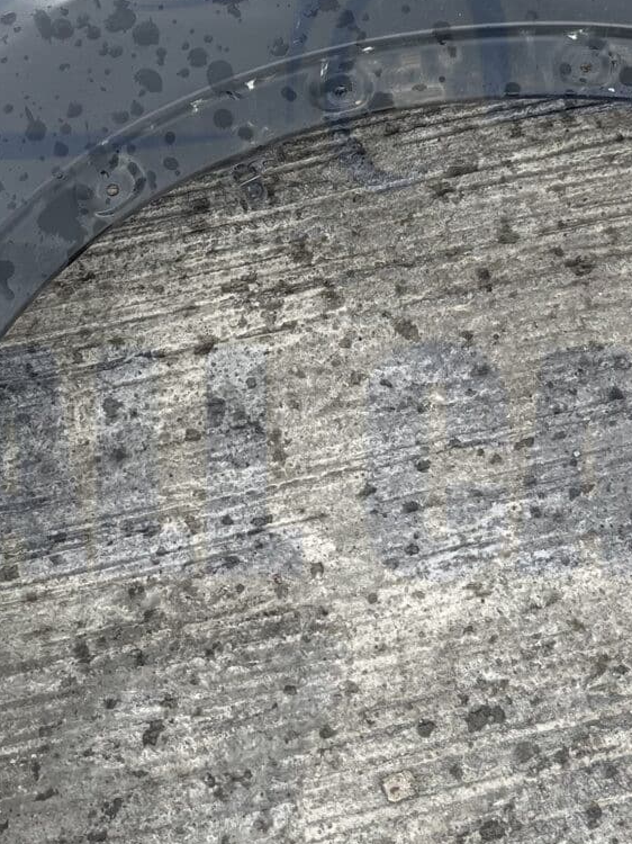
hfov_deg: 20.7
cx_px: 338
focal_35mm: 71
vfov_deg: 27.0
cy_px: 208
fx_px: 1729
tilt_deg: -74.1
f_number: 1.6
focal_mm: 5.1
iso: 50
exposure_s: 1/664
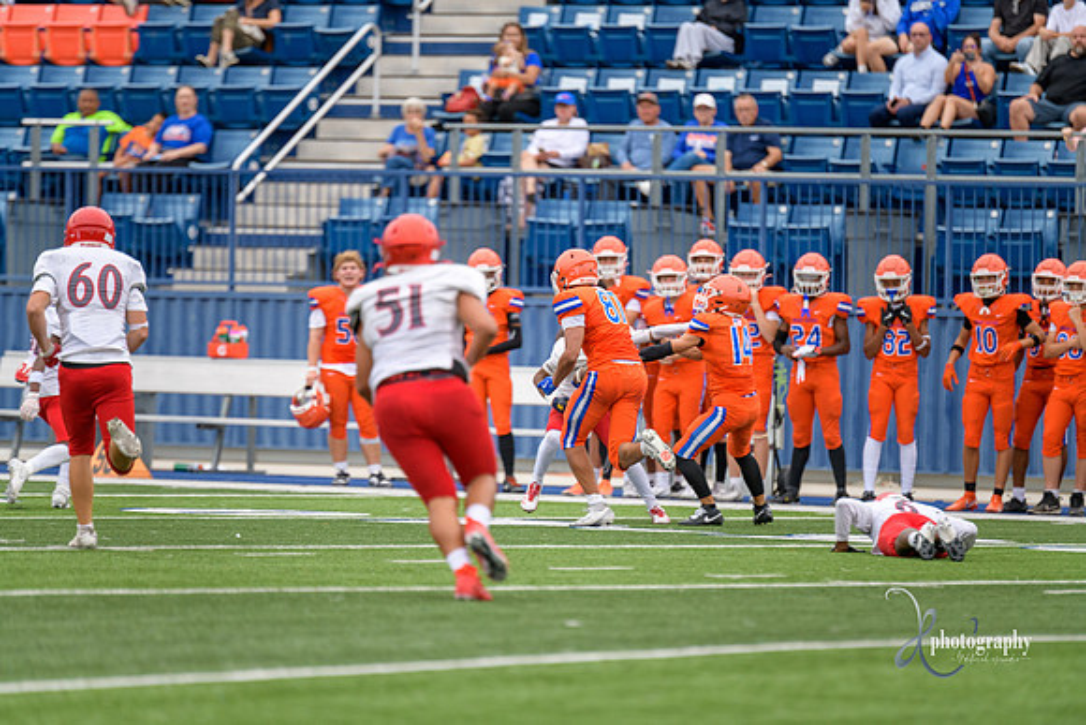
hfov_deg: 6.9
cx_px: 543
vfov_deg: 4.6
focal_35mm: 300
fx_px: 9052
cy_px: 362
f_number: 2.8
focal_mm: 300
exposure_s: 1/500
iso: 400
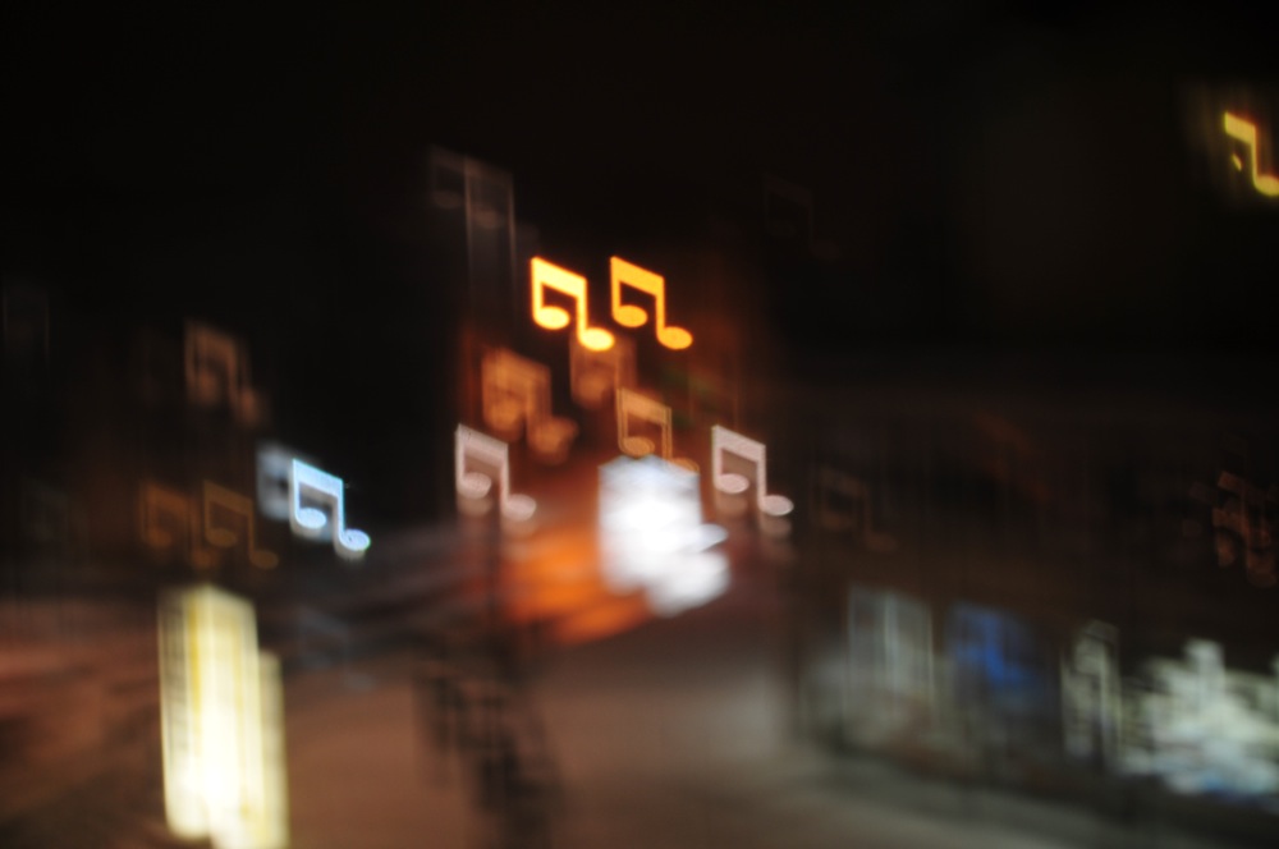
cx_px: 640
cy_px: 424
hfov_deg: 27.0
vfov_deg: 18.1
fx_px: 2661
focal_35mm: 75
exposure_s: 1/2.5
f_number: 1.4
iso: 200
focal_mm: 50
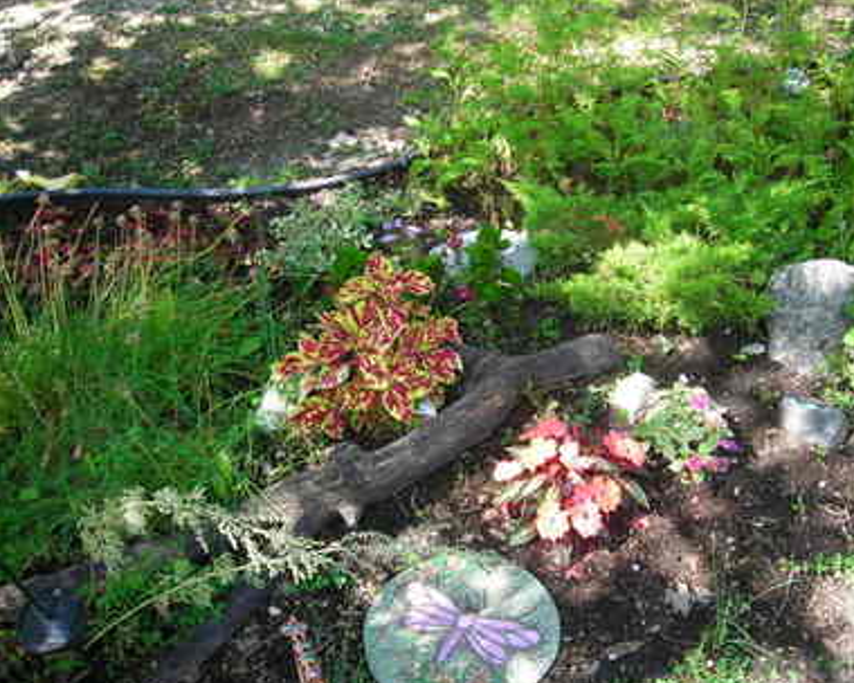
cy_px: 366
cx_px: 492
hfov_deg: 42.8
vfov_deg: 34.9
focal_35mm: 43
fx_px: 1087
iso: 50
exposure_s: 1/54.8
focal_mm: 6.3
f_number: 3.2
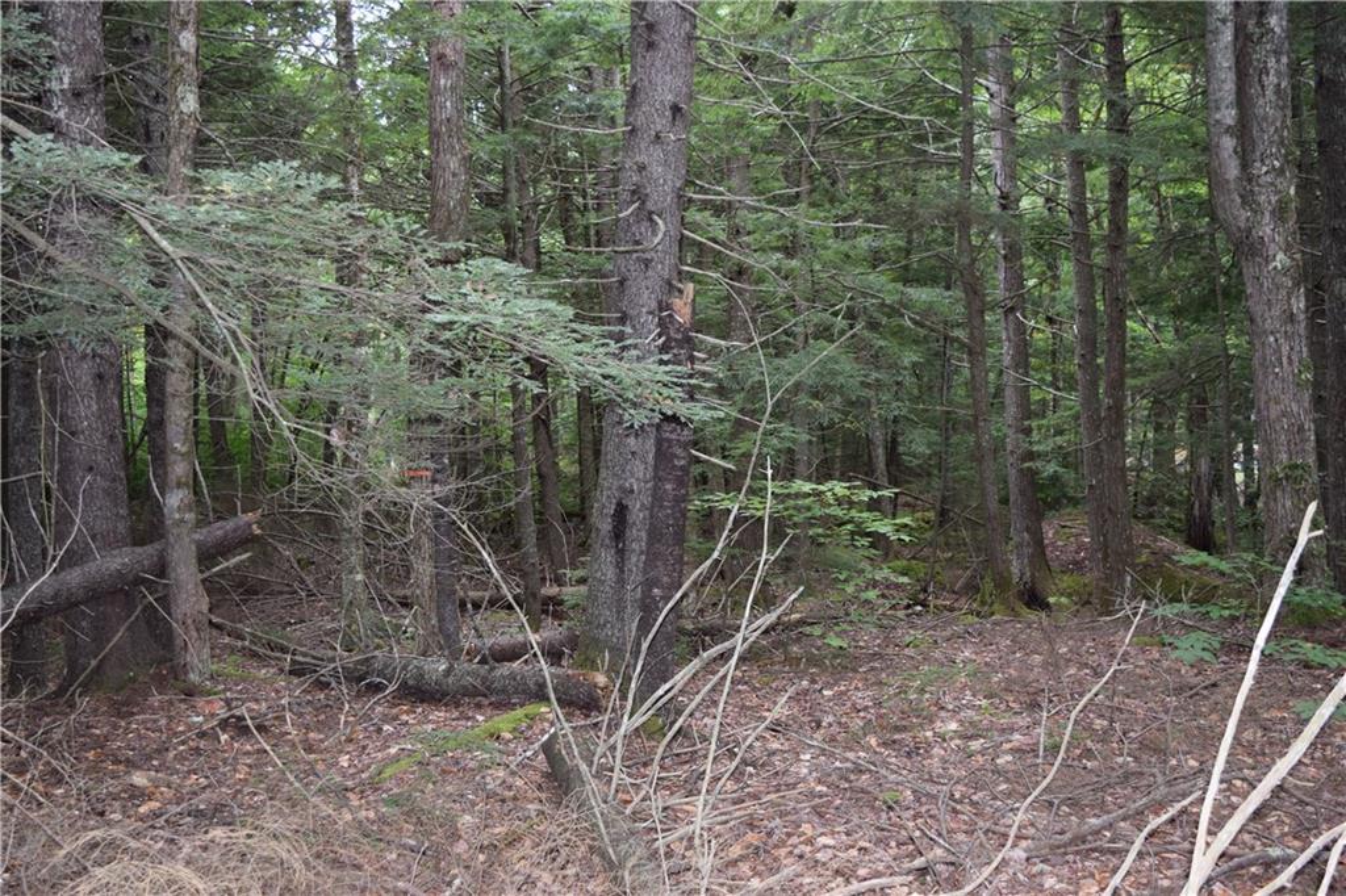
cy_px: 448
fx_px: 1402
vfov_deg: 35.5
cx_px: 673
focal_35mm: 38
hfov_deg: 51.3
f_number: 5
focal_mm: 25
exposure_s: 1/100
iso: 800
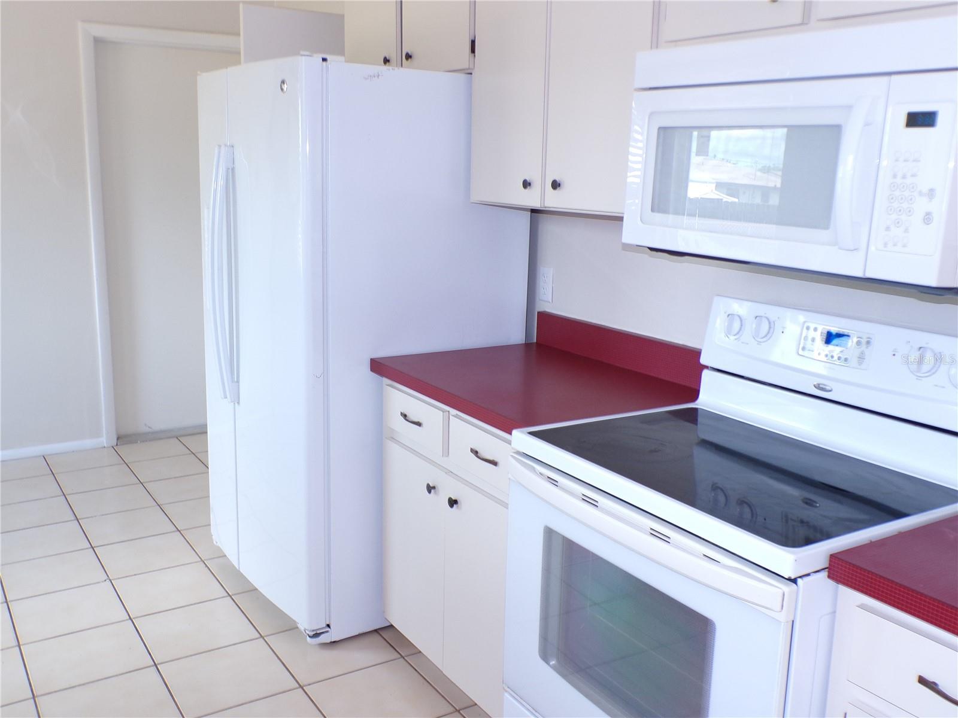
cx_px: 479
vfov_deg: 44.2
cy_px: 359
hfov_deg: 56.8
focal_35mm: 32
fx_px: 886
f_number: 3.2
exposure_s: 1/34
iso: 115
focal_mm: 5.8
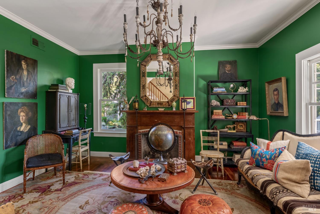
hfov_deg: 87.5
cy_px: 107
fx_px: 167
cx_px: 160
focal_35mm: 19
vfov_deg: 65.1
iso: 400
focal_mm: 18.8
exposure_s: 1/100
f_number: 7.1
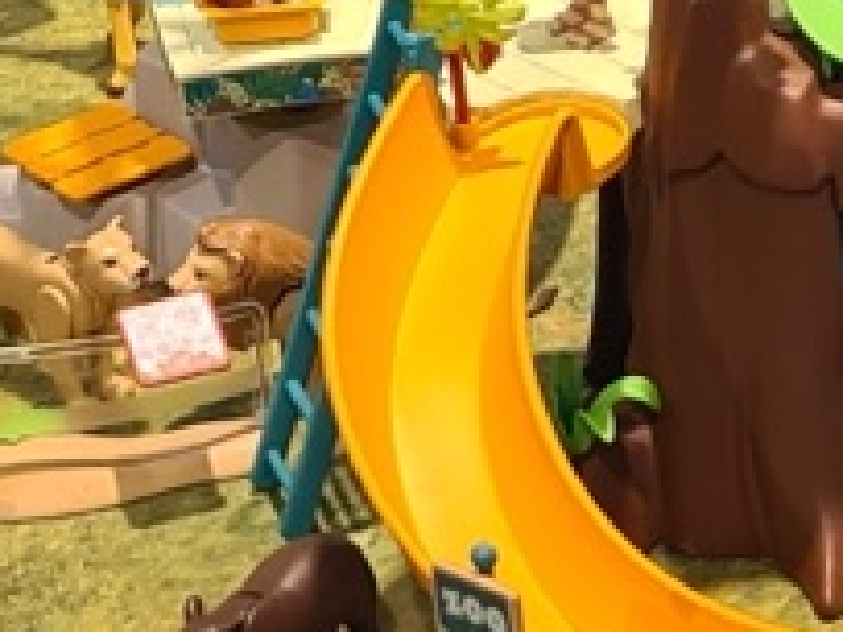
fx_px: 4968
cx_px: 1012
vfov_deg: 7.3
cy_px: 124
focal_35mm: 204
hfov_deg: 9.6
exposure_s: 1/100
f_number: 1.8
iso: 64
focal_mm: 5.4
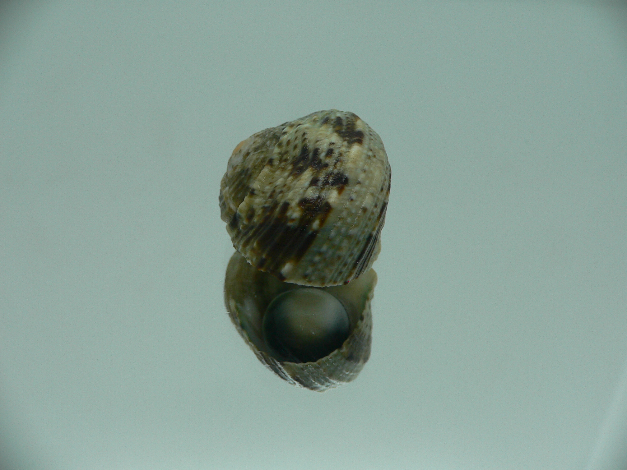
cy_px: 235
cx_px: 314
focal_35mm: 35
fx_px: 634
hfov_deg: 52.6
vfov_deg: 40.7
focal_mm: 4.6
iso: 80
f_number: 2.8
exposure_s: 1/60
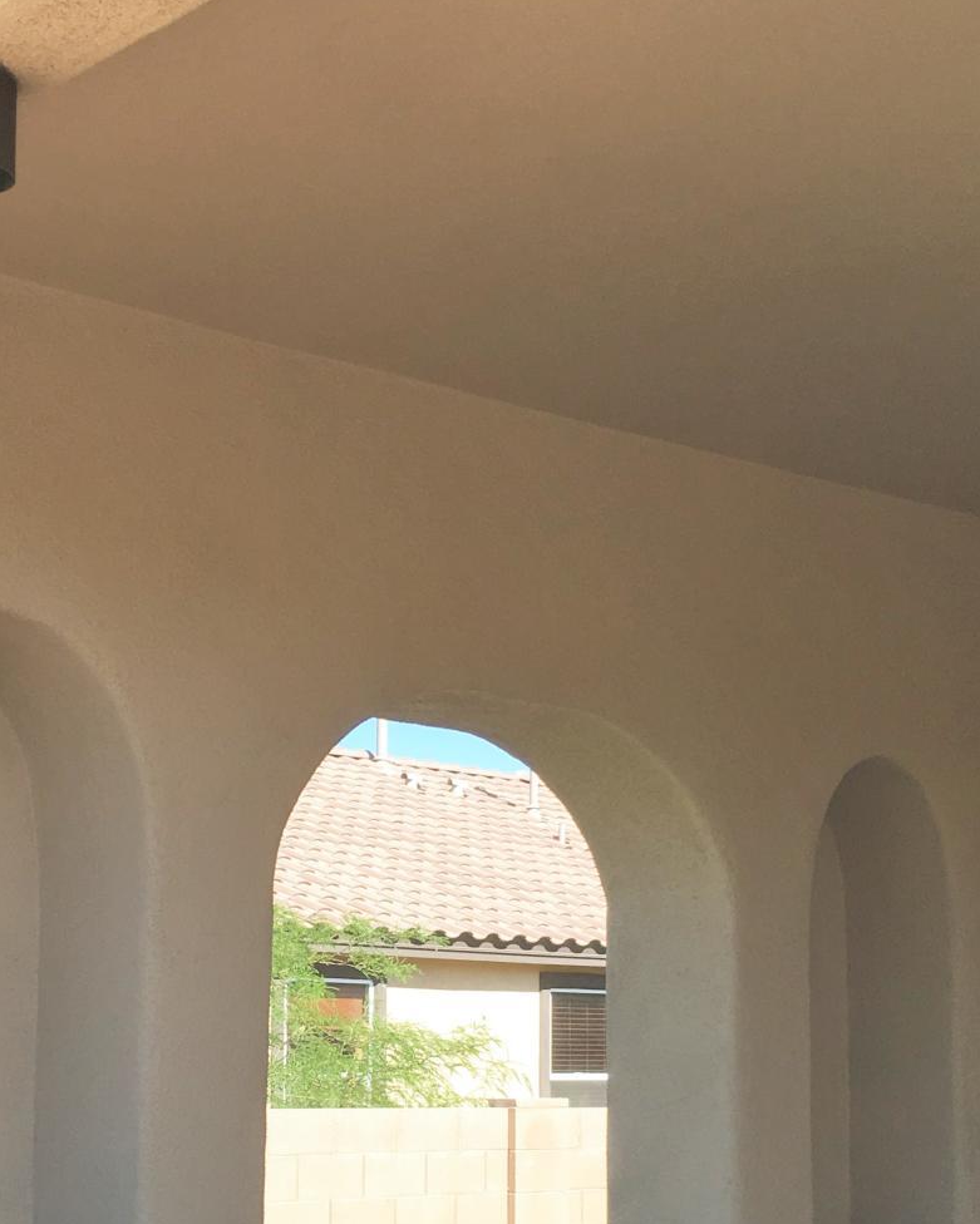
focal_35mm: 58
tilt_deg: +5.3
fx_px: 2102
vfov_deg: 32.0
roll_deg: -1.5
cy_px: 898
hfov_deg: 26.1
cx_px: 336
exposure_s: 1/596
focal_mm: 4.15
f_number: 2.2
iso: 25
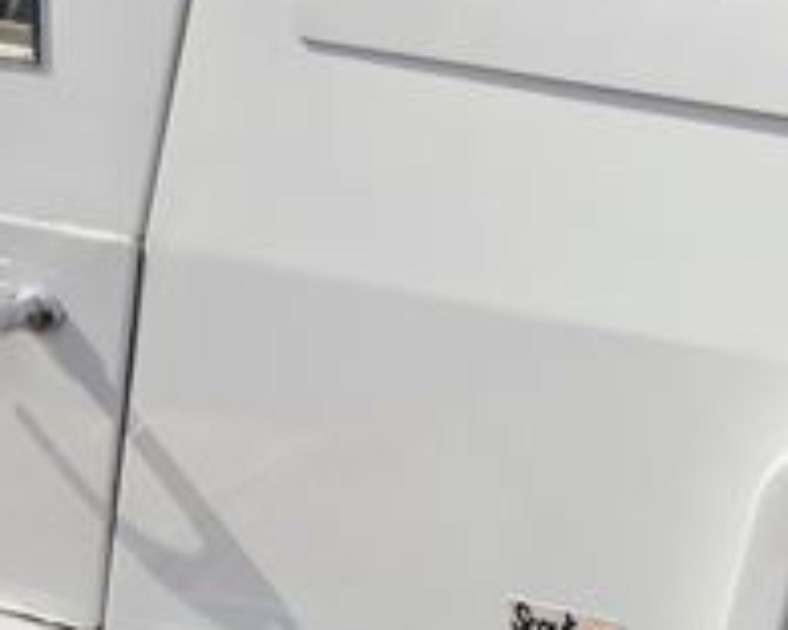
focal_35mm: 203
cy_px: 198
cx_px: 1532
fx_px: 4734
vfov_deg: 7.6
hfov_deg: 9.0
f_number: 8
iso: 100
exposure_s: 1/250
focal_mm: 44
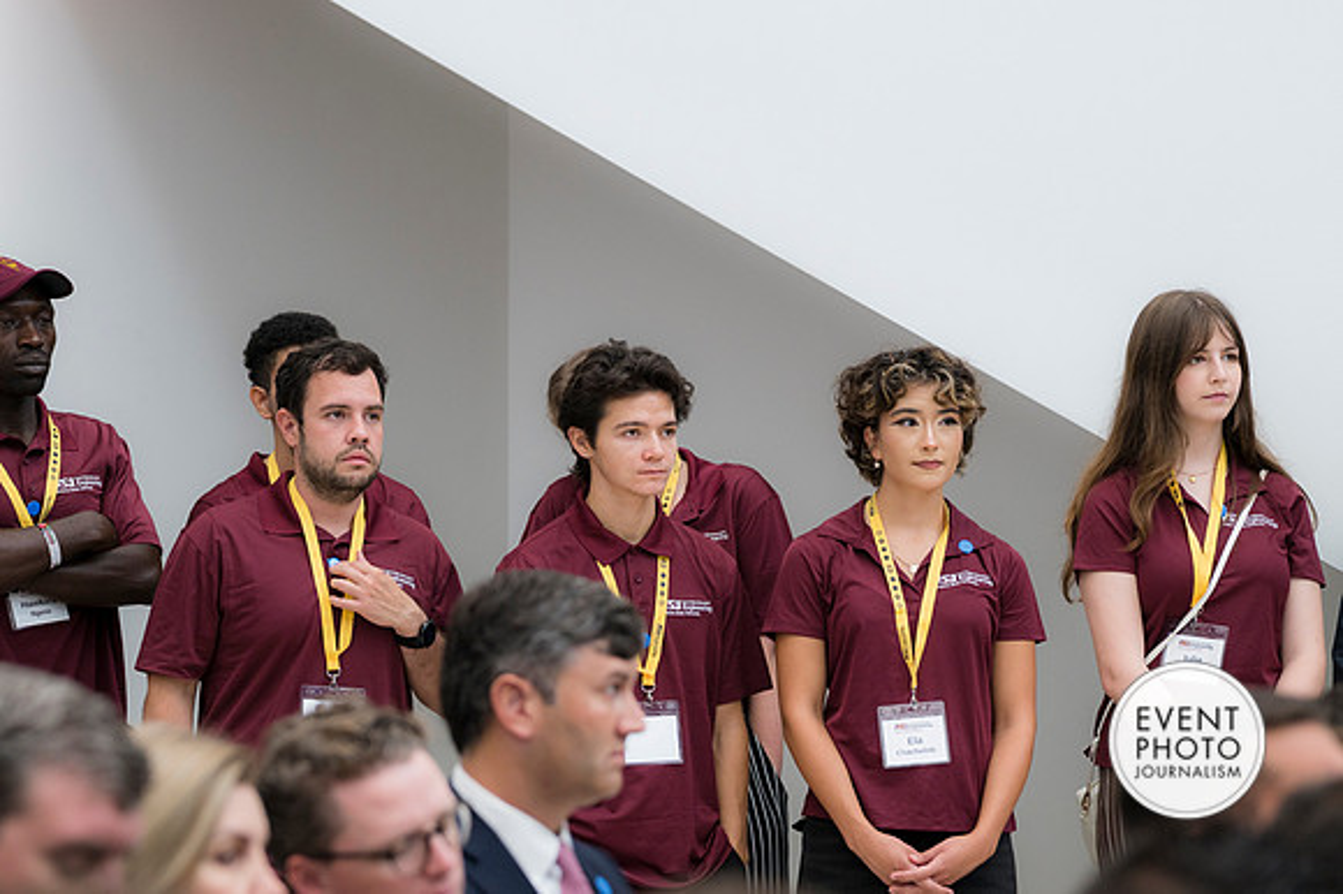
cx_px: 672
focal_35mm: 123
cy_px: 447
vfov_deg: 11.1
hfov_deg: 16.7
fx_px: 4586
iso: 220
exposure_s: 1/200
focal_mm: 82
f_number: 2.8
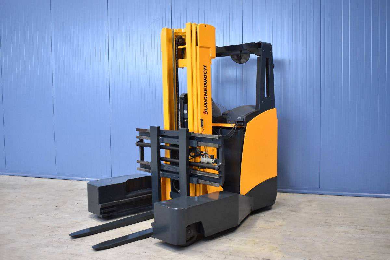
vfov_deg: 36.9
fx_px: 390
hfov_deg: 53.1
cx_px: 195
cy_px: 130
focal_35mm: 36
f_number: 4.5
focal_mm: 24
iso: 1250
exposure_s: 1/125
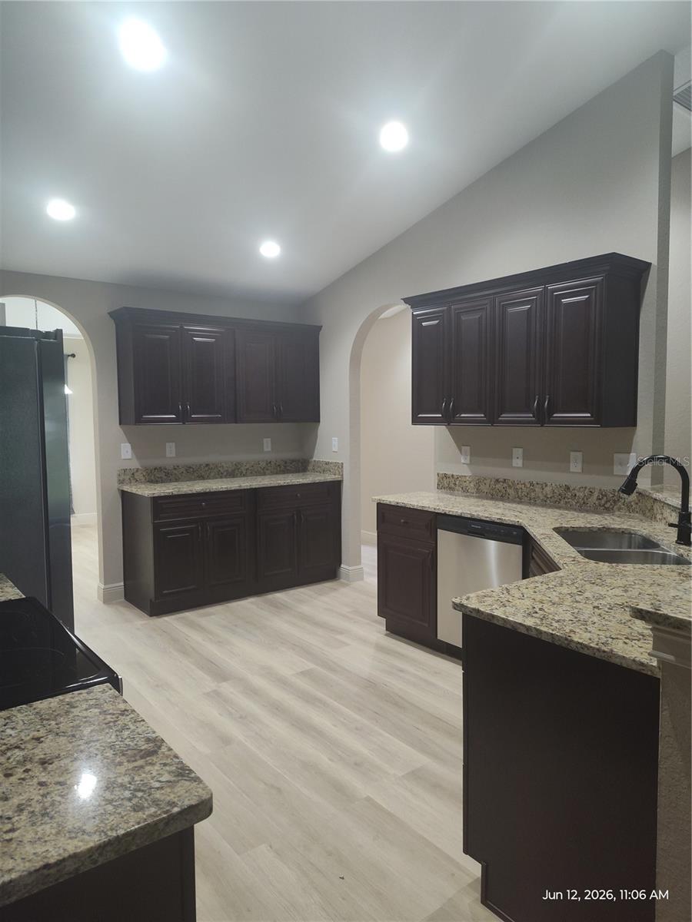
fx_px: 613
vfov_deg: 73.9
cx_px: 346
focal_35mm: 23
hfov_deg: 58.9
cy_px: 461
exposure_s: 1/120
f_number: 1.8
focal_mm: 5.56
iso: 1088
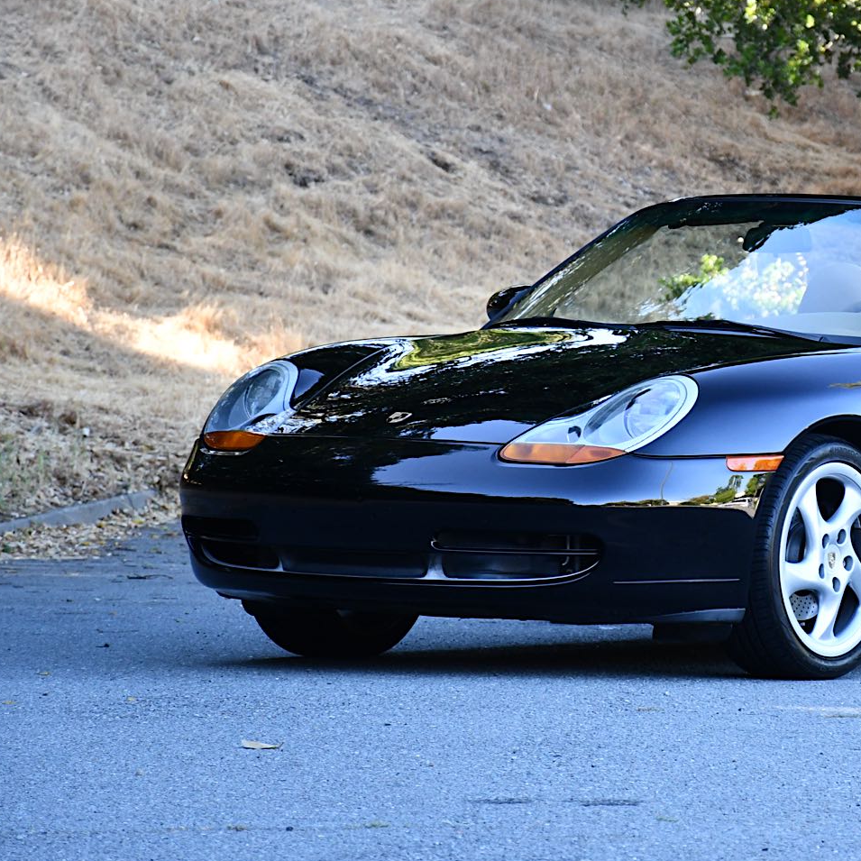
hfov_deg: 6.1
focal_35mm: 287
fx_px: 8076
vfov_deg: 6.1
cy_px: 354
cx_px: 781
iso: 800
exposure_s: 1/250
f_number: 5.6
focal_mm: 112
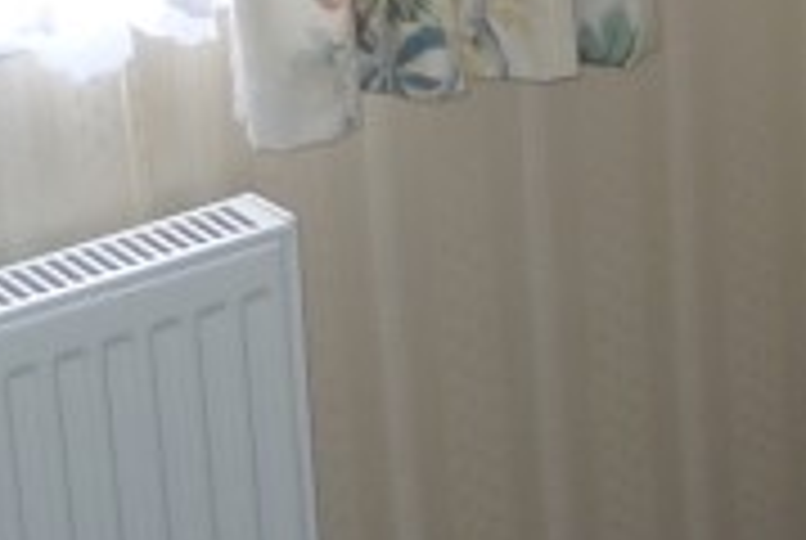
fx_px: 3454
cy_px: 18
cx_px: 1772
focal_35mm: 154
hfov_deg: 11.5
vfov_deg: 8.9
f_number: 2
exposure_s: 1/60
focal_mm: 5.1
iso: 100
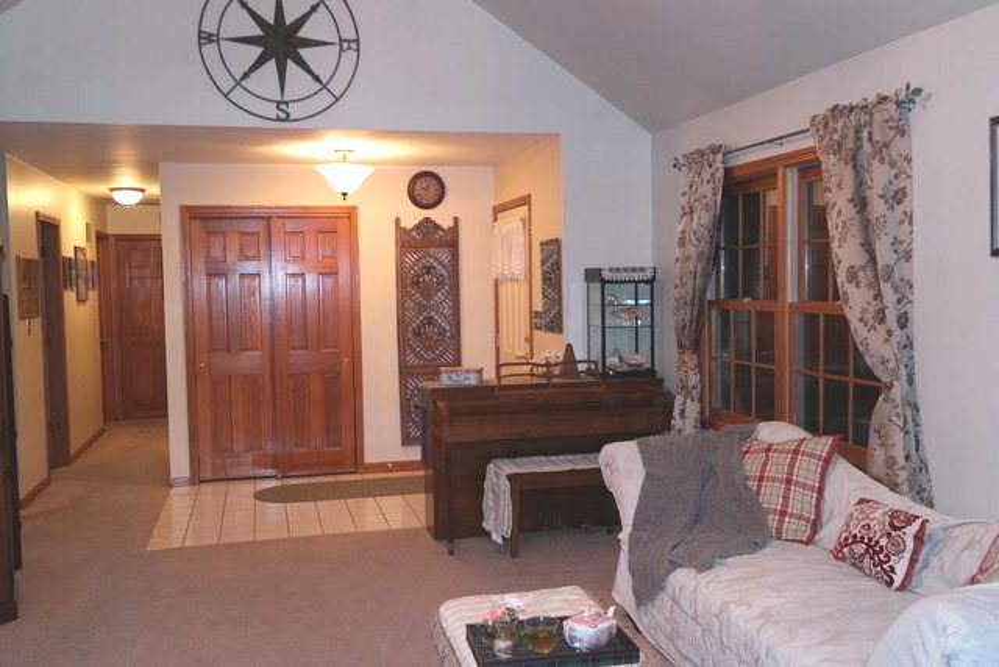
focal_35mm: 30
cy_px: 334
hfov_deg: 61.9
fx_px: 833
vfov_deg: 43.6
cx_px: 500
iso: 400
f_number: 3.5
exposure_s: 1/40
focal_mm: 20
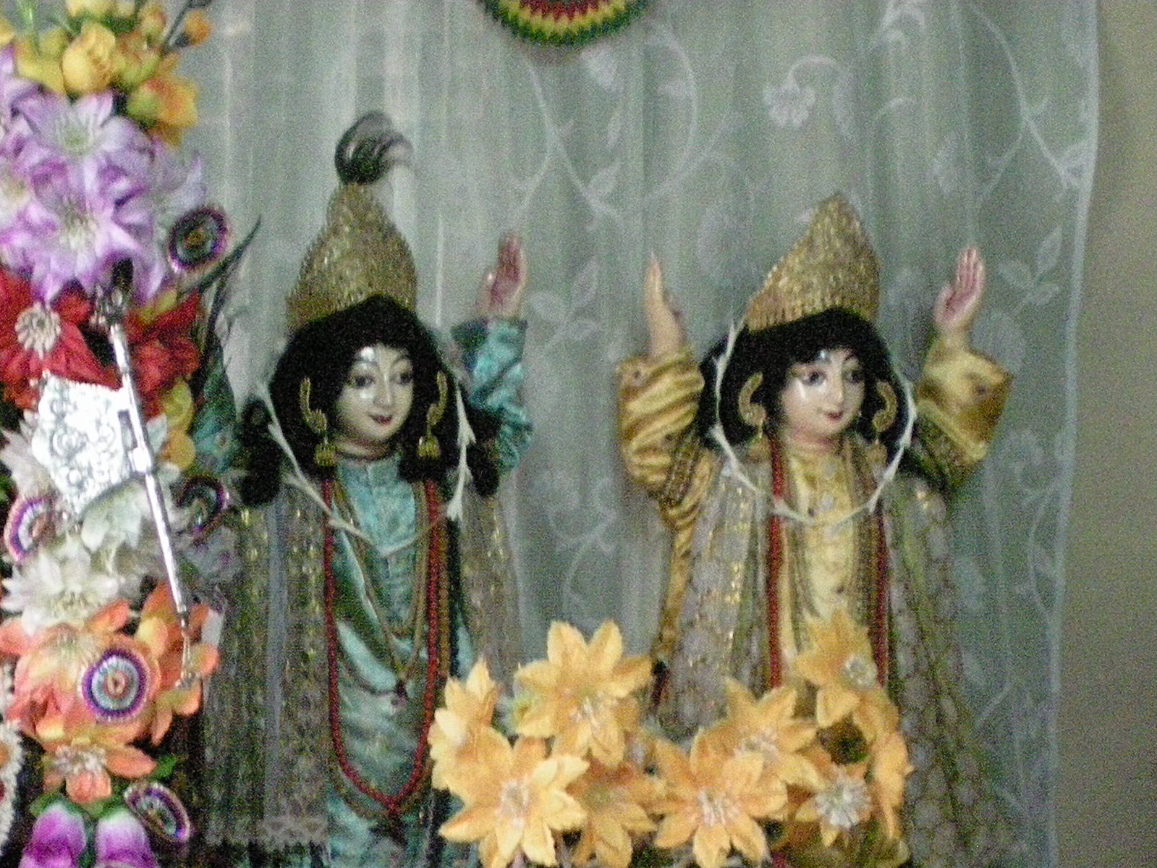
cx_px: 225
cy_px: 833
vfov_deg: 19.7
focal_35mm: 73
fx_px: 2440
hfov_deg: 26.2
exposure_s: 1/30
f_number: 3.1
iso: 1000
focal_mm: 6.3
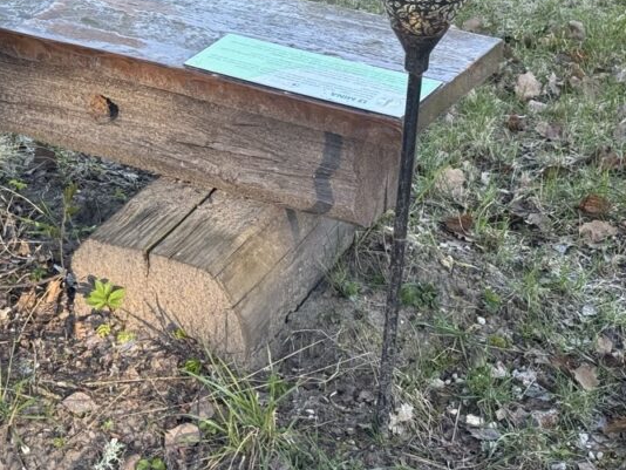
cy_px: 132
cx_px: 54
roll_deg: +5.3
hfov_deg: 20.8
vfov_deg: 16.0
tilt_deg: -26.9
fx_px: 1664
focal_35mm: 92
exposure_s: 1/242
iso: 64
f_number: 1.78
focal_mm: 6.76
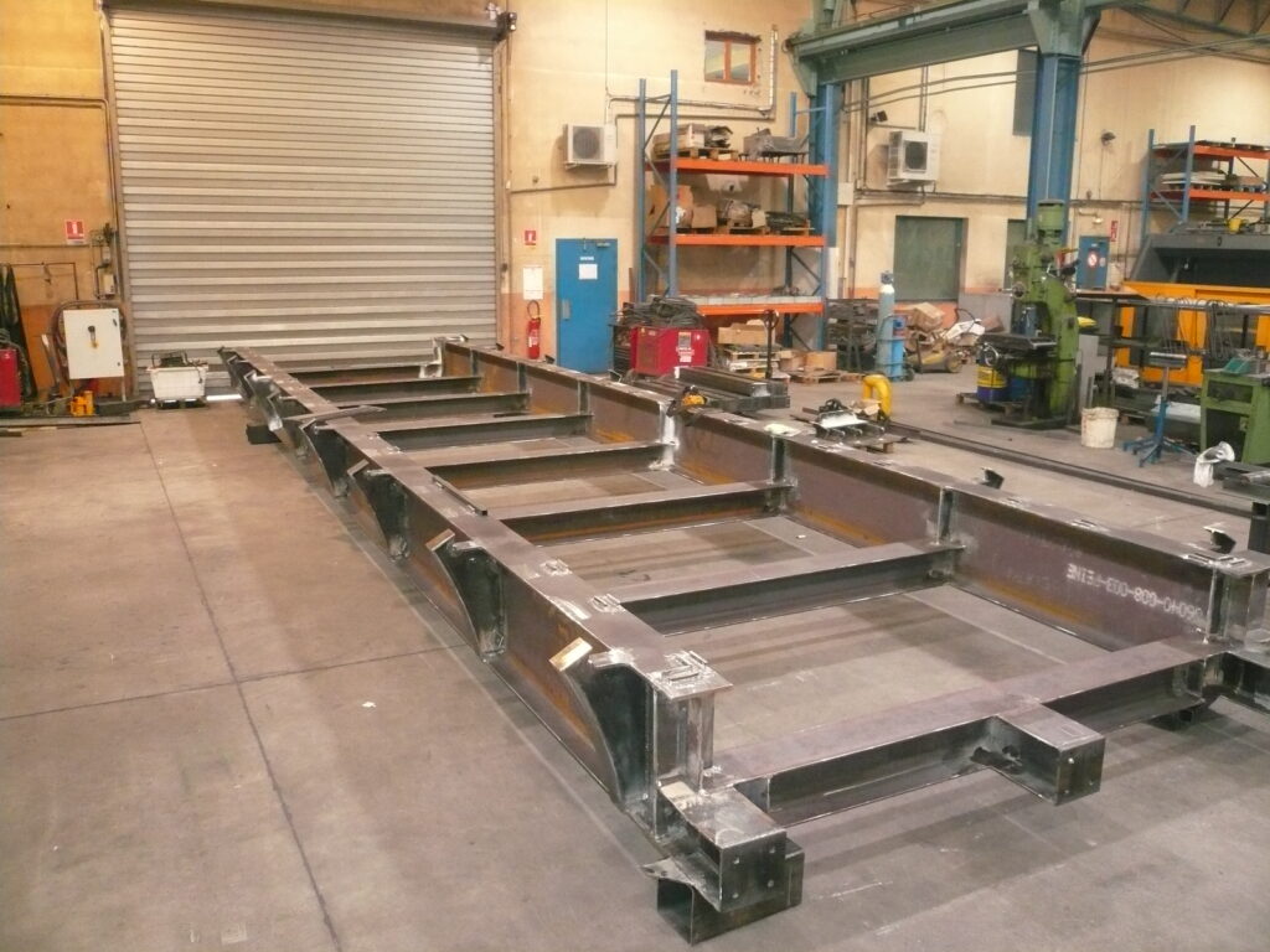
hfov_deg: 63.4
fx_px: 1027
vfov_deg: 49.7
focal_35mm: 28
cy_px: 476
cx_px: 635
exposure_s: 1/30
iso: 400
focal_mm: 4.6
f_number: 2.8
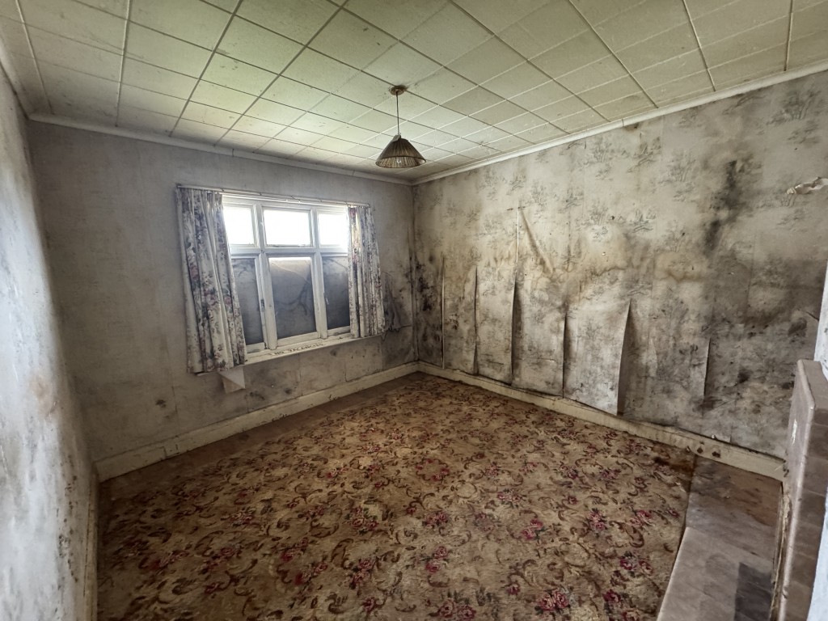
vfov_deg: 85.7
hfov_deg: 102.1
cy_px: 310
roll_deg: +2.2
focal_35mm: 14
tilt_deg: -7.6
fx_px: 335
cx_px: 414
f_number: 2.2
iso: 800
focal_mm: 2.22
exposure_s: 1/60
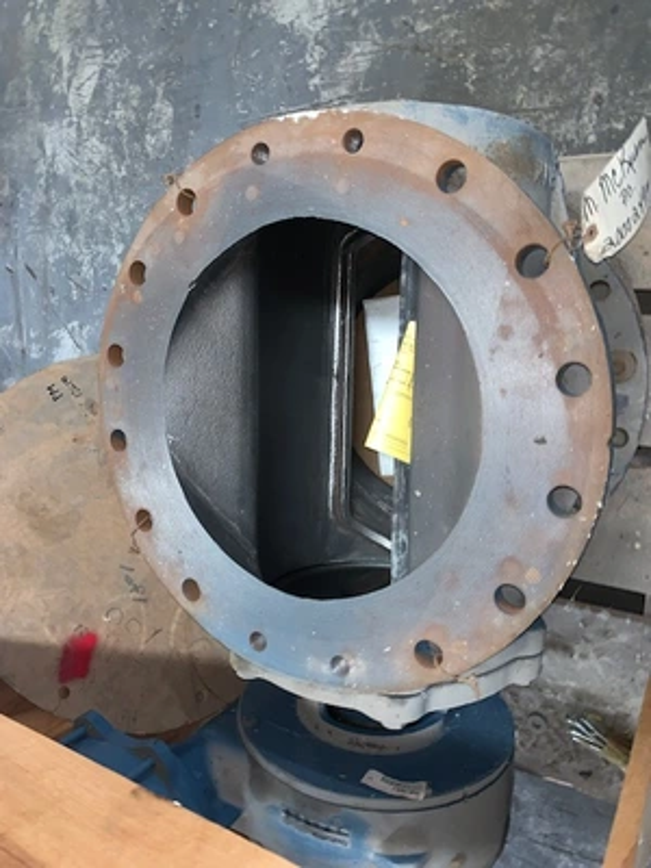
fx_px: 652
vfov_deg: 67.3
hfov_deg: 53.1
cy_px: 434
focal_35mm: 26
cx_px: 326
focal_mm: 4.25
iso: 100
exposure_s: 1/6
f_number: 1.8
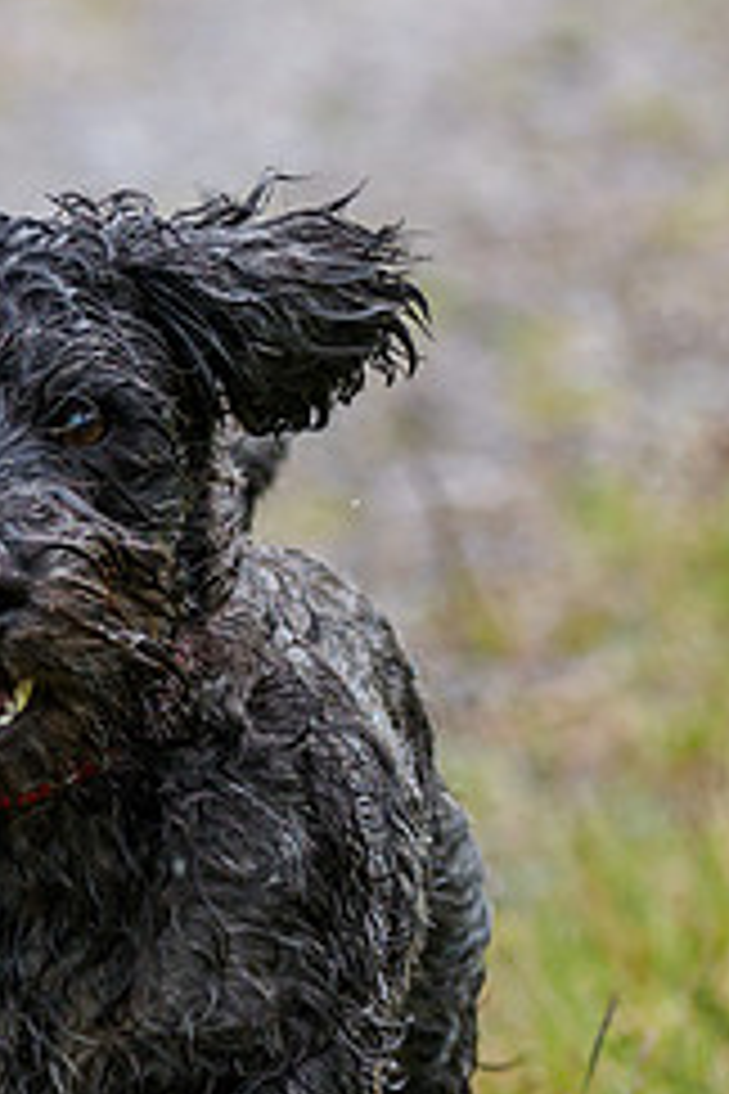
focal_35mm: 1708
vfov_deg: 1.2
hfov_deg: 0.8
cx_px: 123
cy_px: 1040
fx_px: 51876
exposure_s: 1/800
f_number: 4.5
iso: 320
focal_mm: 300
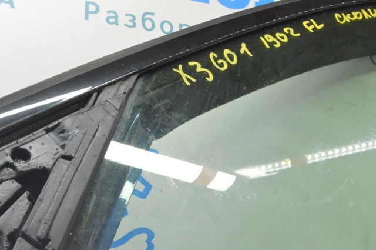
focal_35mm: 63
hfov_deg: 31.9
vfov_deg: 21.5
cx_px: 188
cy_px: 125
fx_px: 657
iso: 6400
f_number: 20
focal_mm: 42
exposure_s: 1/15
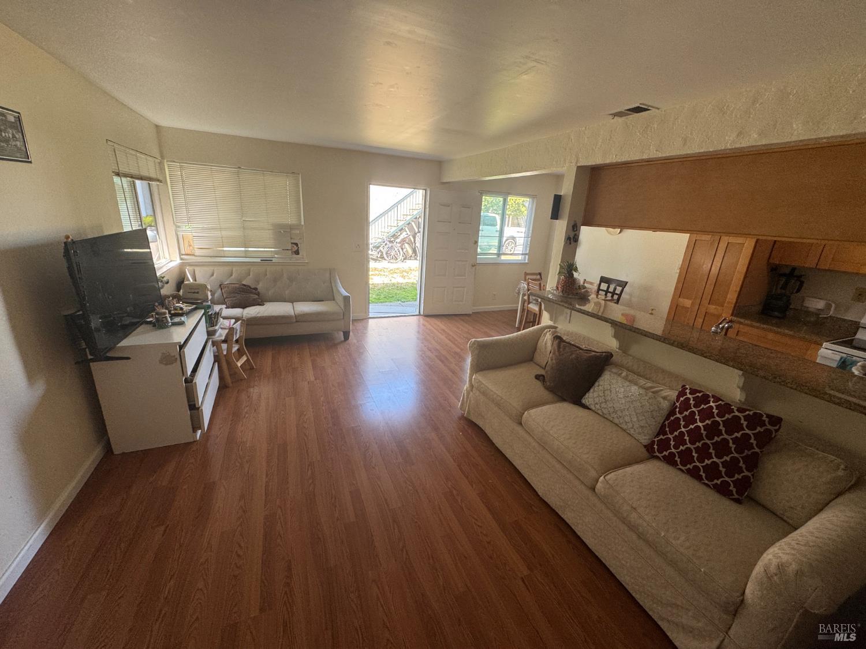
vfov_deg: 85.7
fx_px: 350
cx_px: 433
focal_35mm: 14
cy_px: 324
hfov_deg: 102.1
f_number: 2.2
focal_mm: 2.22
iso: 125
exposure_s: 1/120
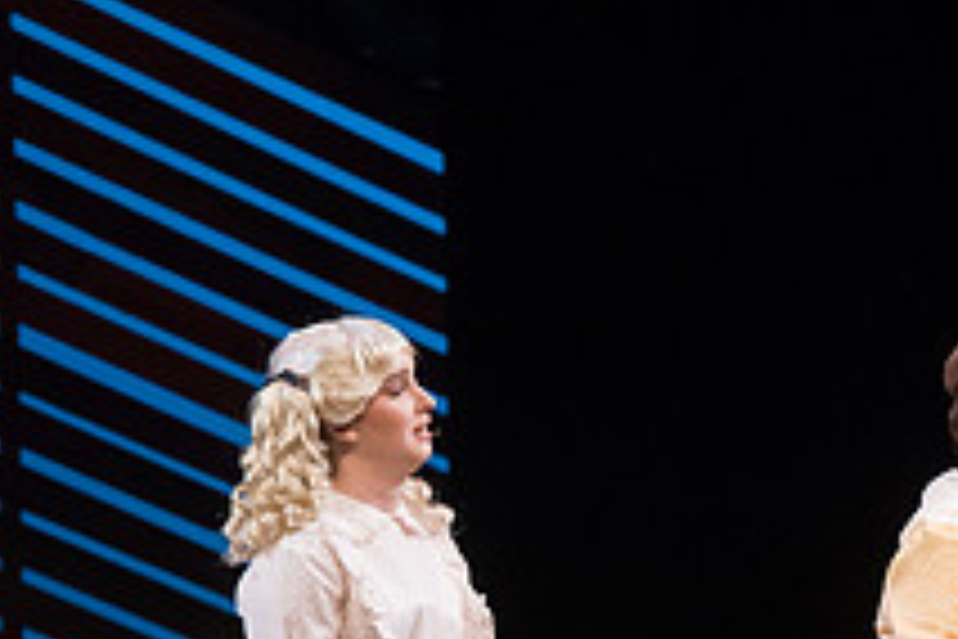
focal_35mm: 395
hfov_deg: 5.2
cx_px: 1160
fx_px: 10511
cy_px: 767
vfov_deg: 3.5
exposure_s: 1/320
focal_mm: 145
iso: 4000
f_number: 3.2
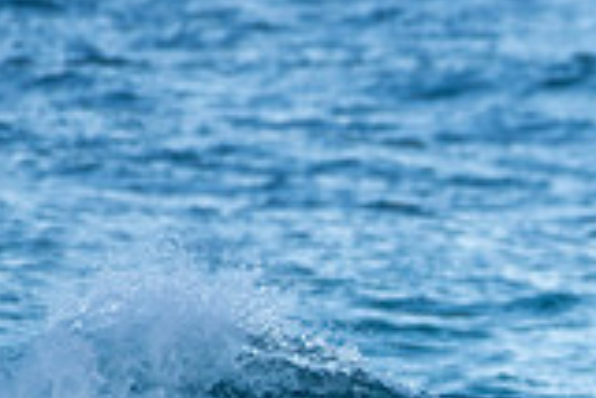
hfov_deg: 0.8
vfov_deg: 0.5
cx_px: 1073
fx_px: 45154
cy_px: 593
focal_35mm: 2725
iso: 400
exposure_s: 1/800
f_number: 5.6
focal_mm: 500
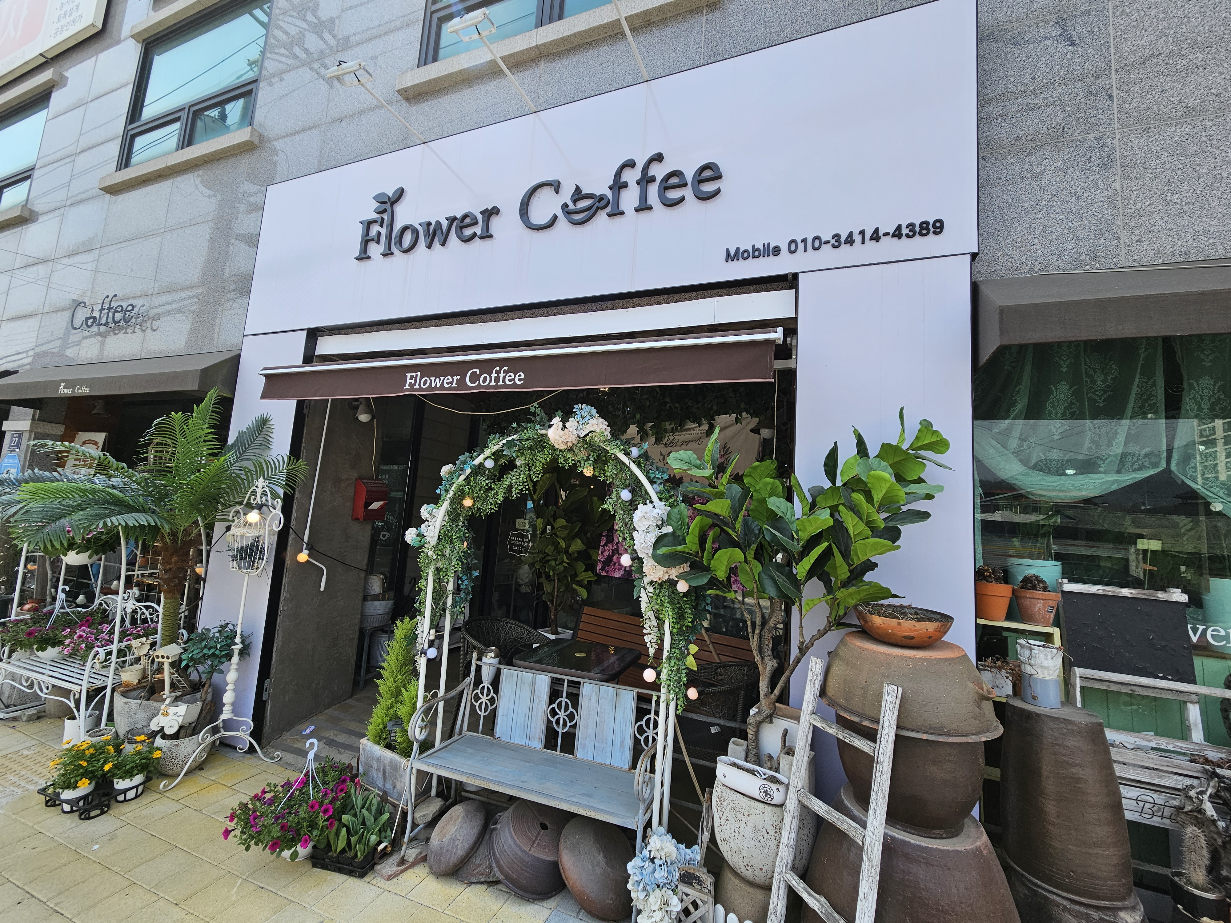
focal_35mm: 13
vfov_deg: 89.9
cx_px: 616
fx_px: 462
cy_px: 462
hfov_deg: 106.2
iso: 50
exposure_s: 1/750
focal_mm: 2.2
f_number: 2.2
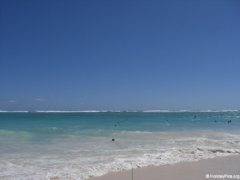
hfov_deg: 49.0
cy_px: 90
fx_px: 263
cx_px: 120
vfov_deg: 37.7
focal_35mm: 38
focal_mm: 6.2
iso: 64
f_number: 8
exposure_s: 1/500
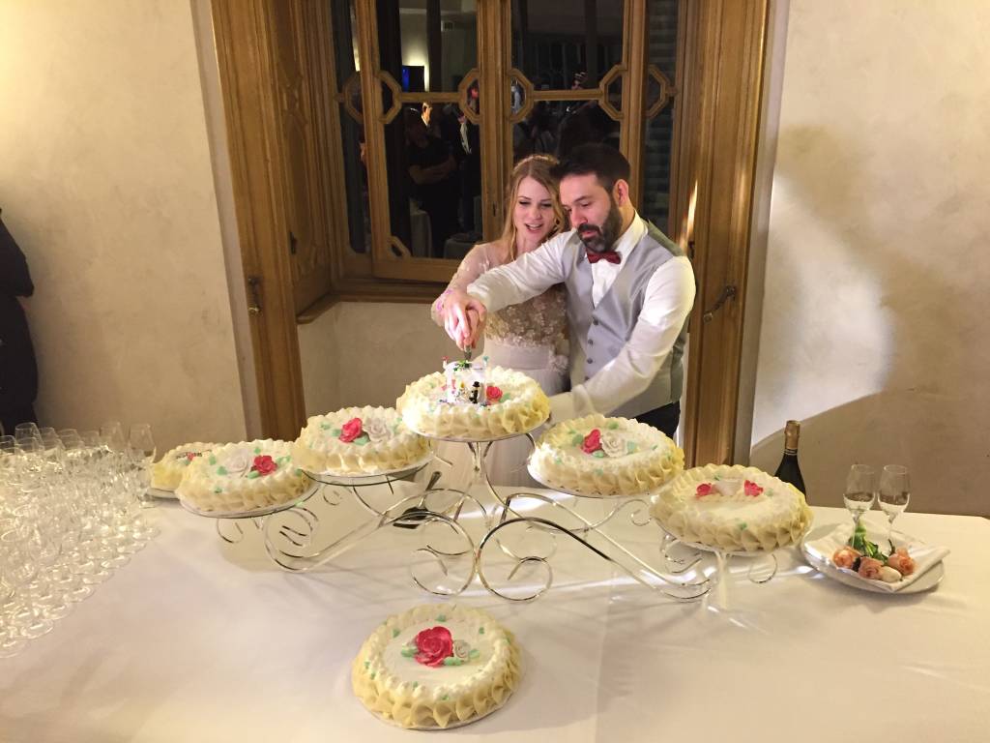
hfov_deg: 61.7
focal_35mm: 29
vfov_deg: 48.2
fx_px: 829
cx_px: 495
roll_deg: +1.7
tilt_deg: -20.2
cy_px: 372
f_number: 2.2
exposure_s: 1/33
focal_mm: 4.15
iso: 250
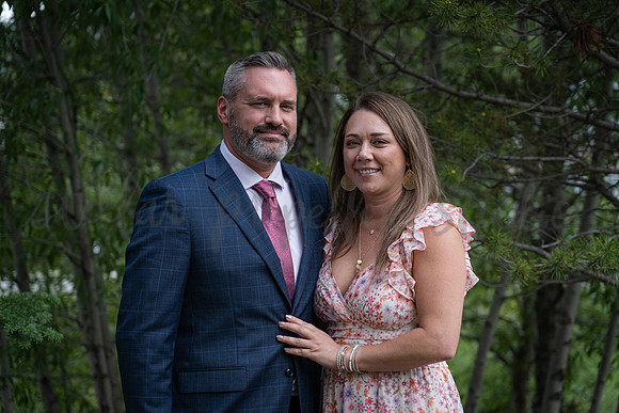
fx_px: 1496
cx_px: 309
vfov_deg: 15.7
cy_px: 207
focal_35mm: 87
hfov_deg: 23.4
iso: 400
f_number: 4
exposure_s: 1/800
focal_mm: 87
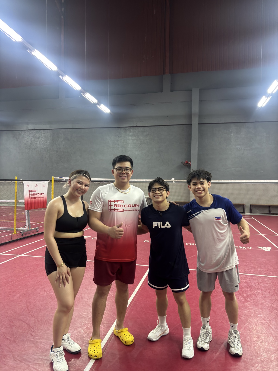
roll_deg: -1.3
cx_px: 139
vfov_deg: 67.3
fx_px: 278
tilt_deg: -0.6
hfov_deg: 53.1
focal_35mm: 26
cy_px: 186
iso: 250
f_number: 1.6
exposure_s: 1/40
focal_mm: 5.96
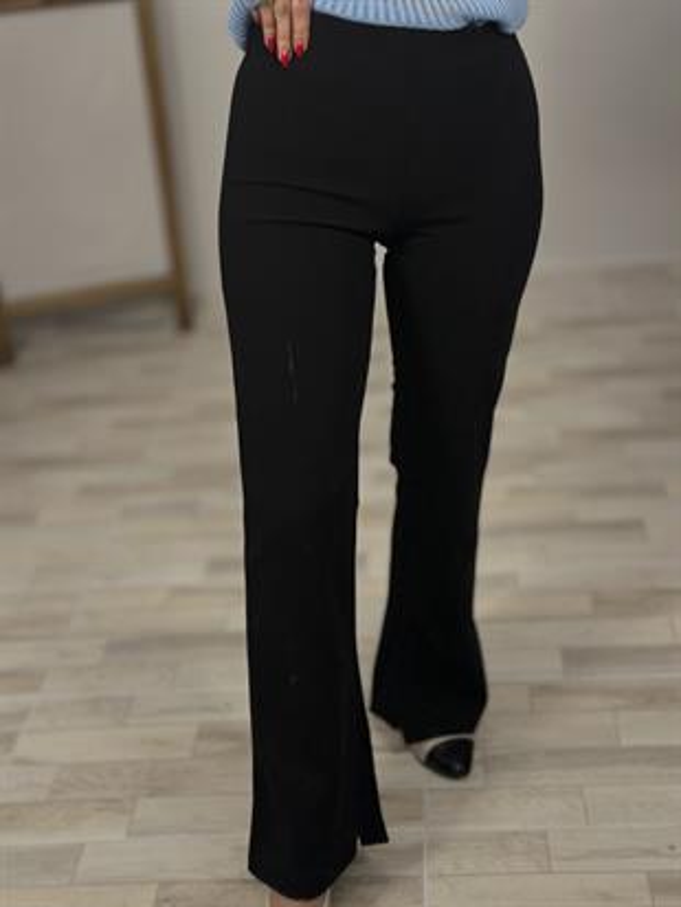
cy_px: 454
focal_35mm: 48
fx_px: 1258
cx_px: 340
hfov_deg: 30.3
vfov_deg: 39.6
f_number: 1.78
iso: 80
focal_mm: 6.86
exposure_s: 1/100
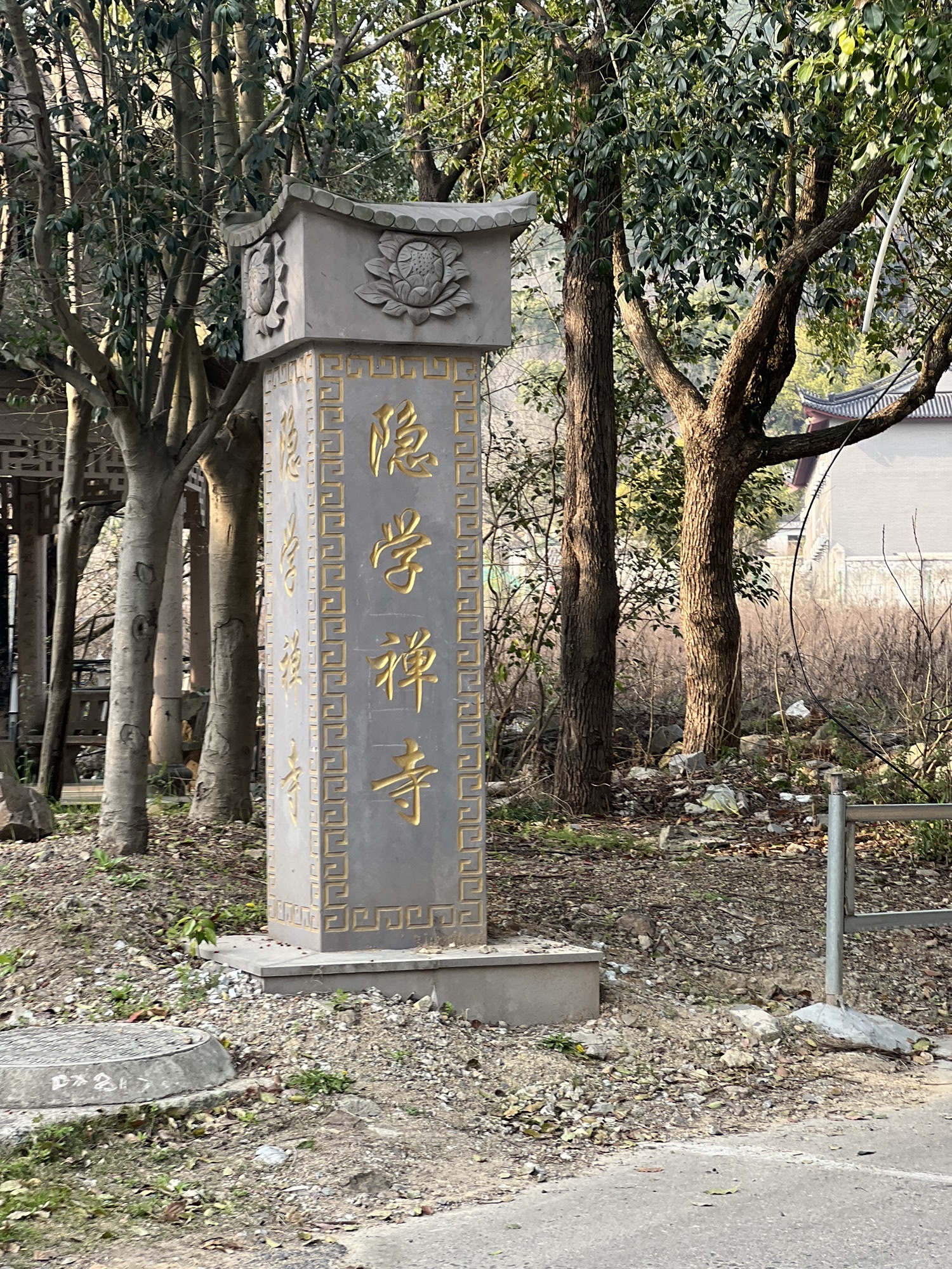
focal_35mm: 77
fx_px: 2824
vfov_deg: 25.3
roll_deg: -2.0
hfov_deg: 19.1
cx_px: 476
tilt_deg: +0.3
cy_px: 634
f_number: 2.8
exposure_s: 1/102
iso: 32
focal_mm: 9
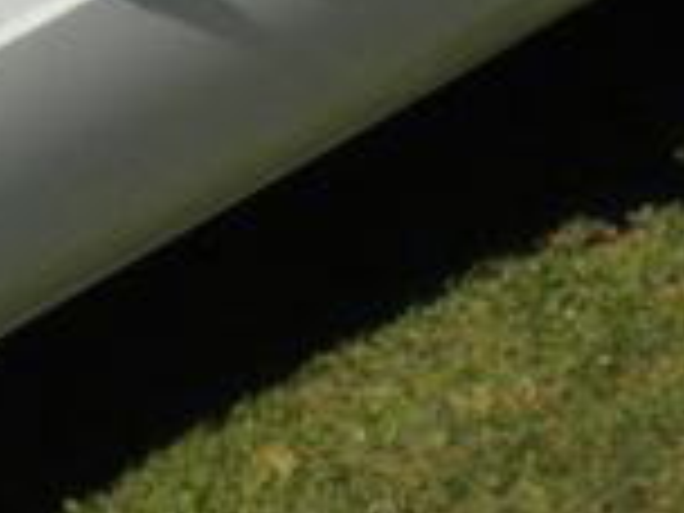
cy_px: -76
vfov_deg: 5.4
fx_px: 5394
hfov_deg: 7.2
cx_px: 40
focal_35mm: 273
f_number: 5.6
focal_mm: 9.3
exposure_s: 1/797
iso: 80
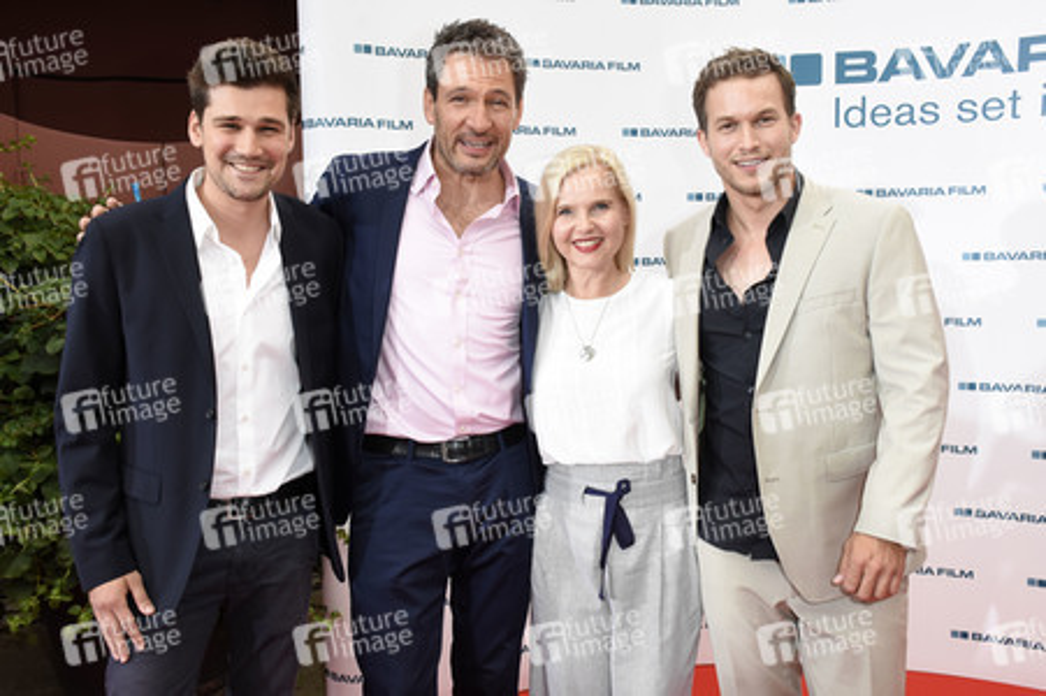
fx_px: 1002
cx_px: 523
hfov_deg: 55.1
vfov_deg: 38.3
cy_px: 348
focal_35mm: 34
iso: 800
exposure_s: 1/160
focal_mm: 23
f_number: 6.3
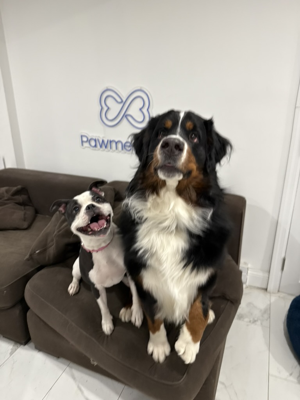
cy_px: 200
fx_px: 277
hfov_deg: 56.8
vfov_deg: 71.6
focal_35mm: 24
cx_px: 150
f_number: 1.78
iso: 200
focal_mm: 6.76
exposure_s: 1/60
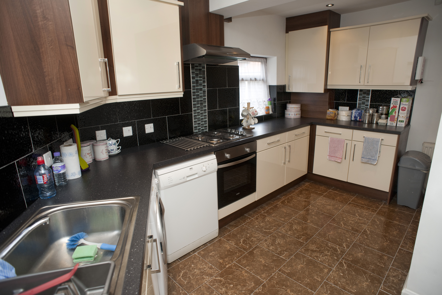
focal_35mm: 20
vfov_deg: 61.9
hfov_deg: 84.0
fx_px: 246
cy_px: 148
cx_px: 221
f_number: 4.5
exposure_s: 1/50
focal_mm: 20
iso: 200
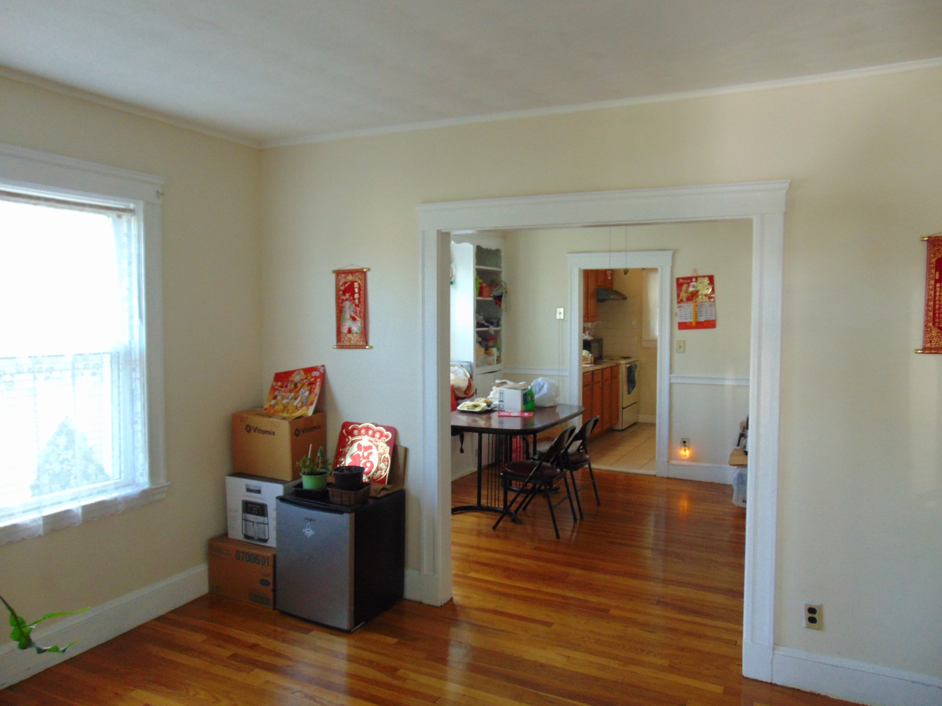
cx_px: 471
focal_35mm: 25
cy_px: 353
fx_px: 680
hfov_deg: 69.4
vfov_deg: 54.9
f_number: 3
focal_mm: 4.5
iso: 200
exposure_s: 1/30
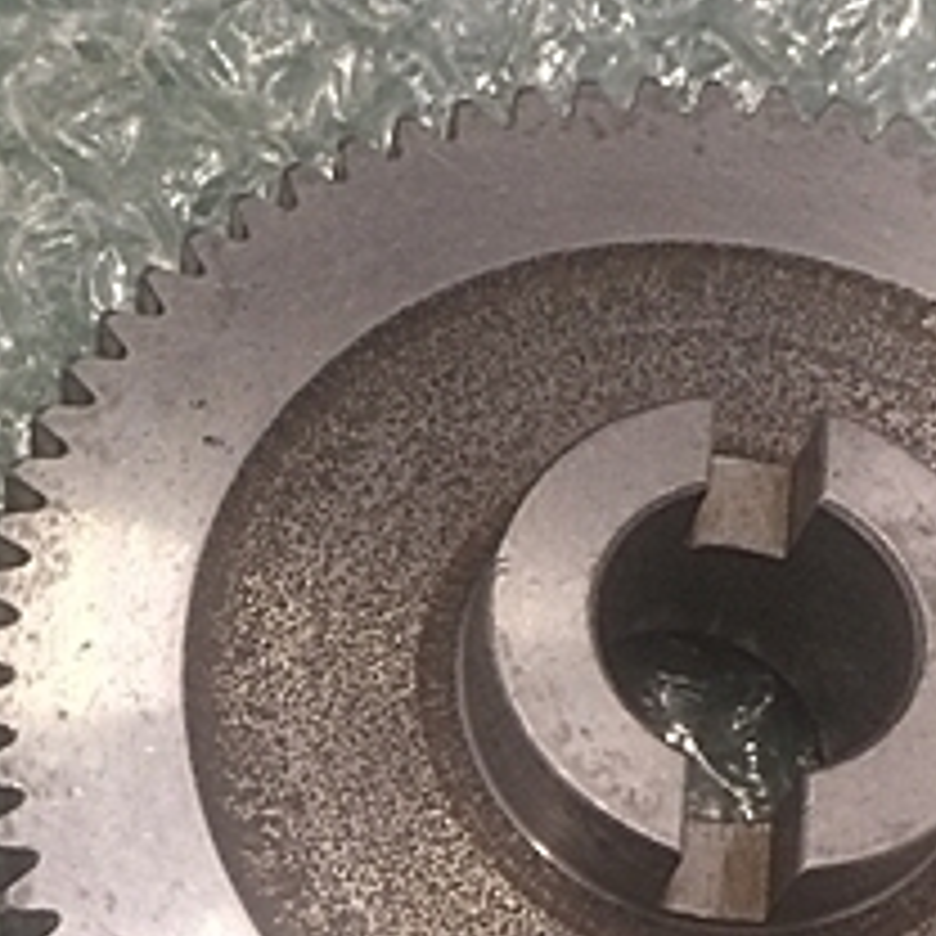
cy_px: 891
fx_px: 2417
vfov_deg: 21.3
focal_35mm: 79
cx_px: 104
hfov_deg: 21.5
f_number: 2.2
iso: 100
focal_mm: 4.15
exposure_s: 1/30
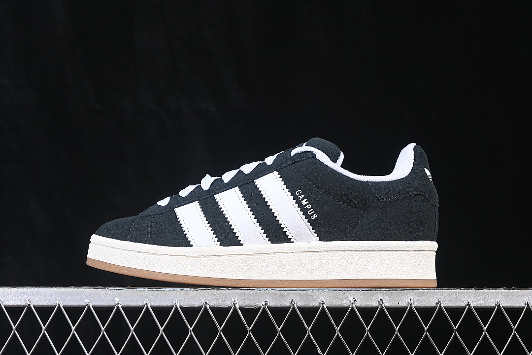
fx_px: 1108
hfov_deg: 27.0
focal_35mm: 75
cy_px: 178
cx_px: 266
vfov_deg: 18.2
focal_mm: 50
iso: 160
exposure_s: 1/60
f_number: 6.3
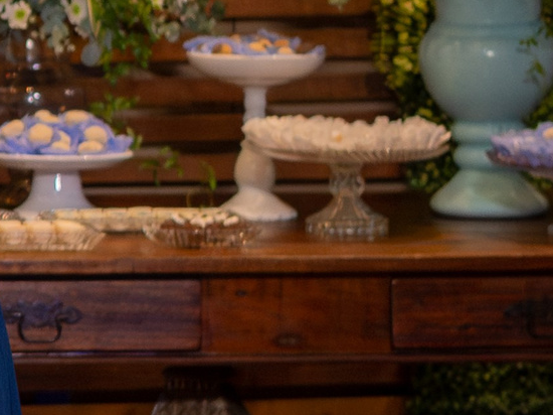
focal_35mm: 234
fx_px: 3737
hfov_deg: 8.1
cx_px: -491
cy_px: -70
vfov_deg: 6.3
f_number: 2.8
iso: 2500
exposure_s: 1/400
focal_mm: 35
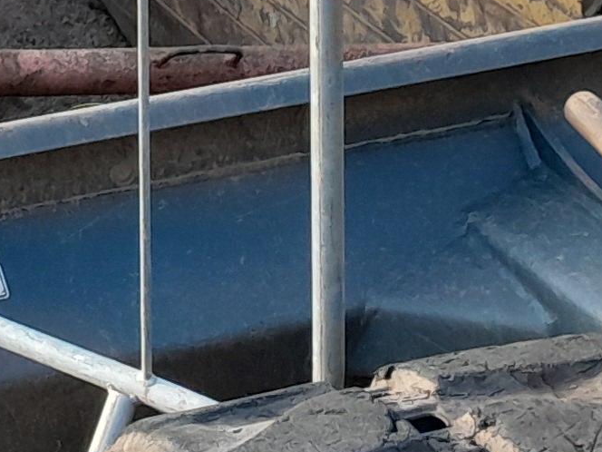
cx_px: -306
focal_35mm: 166
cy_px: -397
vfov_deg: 8.5
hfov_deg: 11.4
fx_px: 2887
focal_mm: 4
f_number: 1.8
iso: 40
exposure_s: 1/50
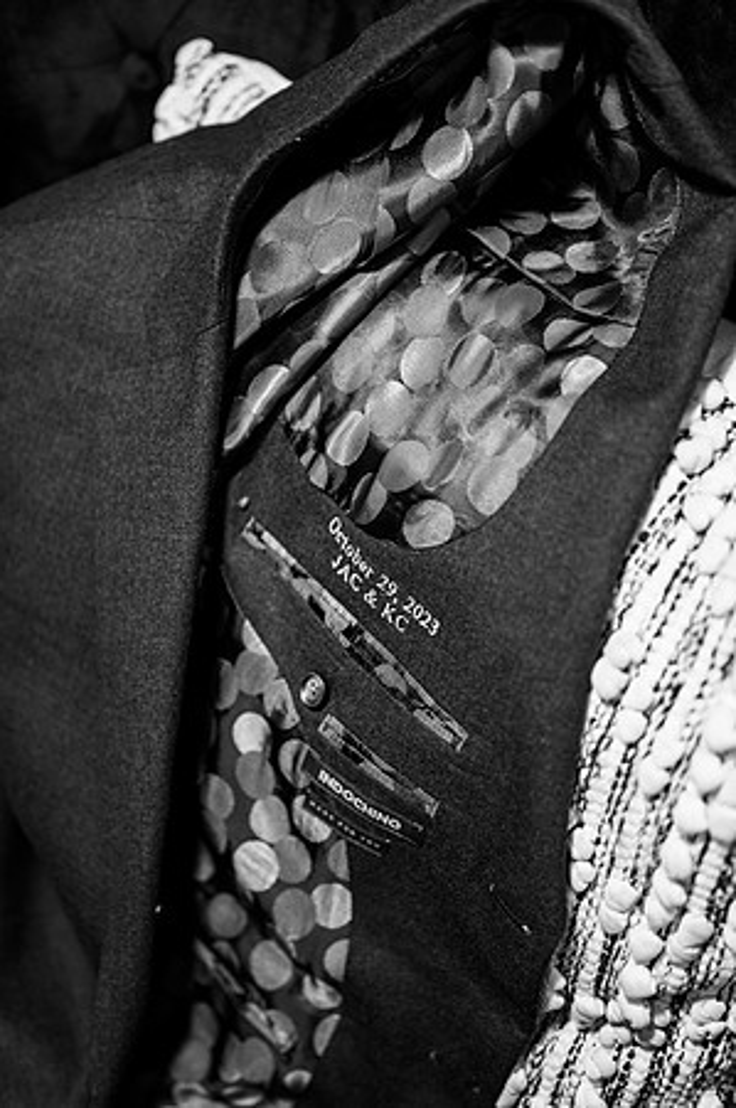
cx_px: 368
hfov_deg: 26.9
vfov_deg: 39.6
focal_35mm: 50
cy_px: 554
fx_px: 1537
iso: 1400
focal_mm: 50
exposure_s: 1/125
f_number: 1.8
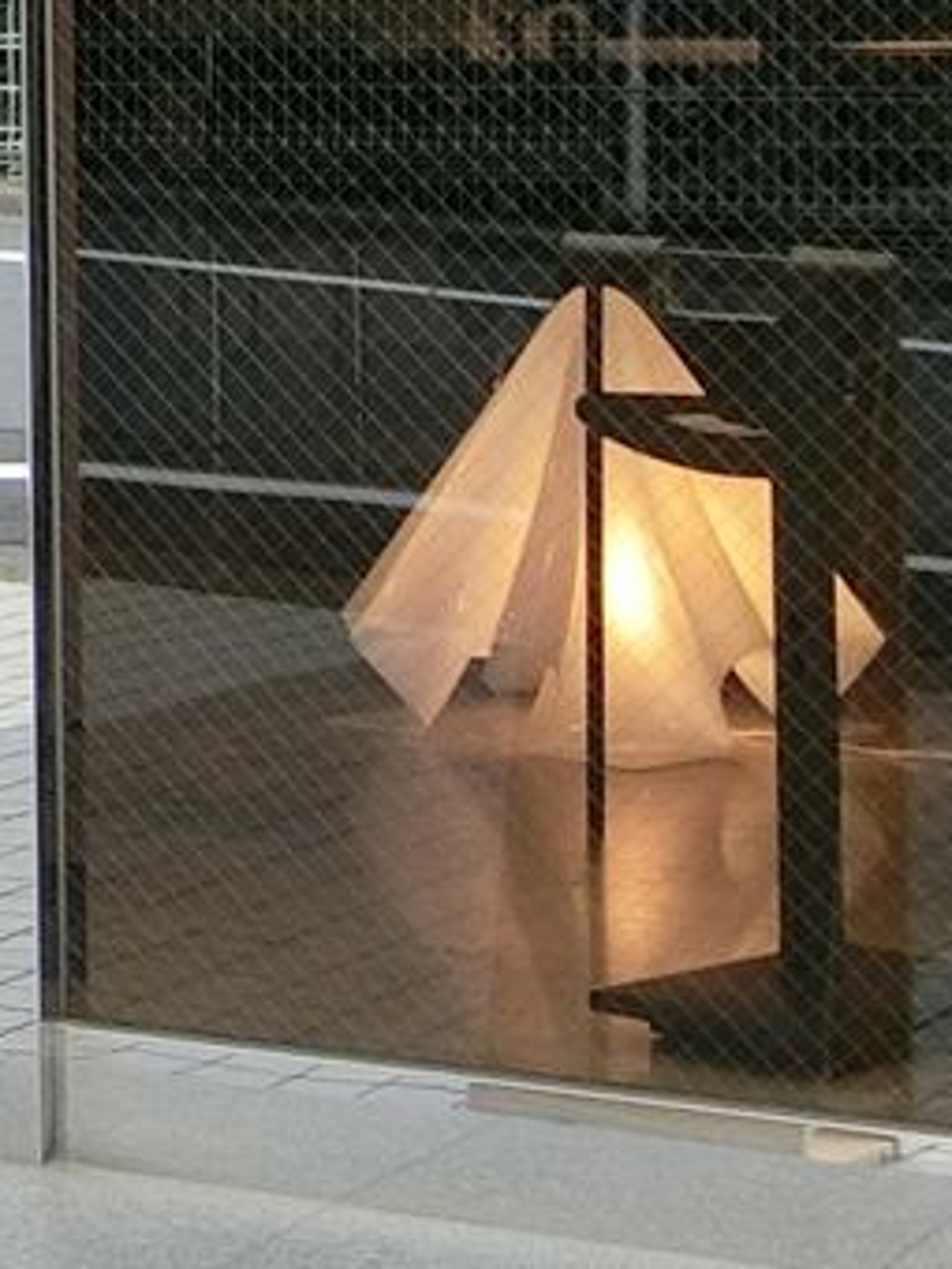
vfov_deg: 13.7
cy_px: -105
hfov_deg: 9.5
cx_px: -1232
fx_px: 5170
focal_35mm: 141
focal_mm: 6.4
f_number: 3.3
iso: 200
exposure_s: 1/125
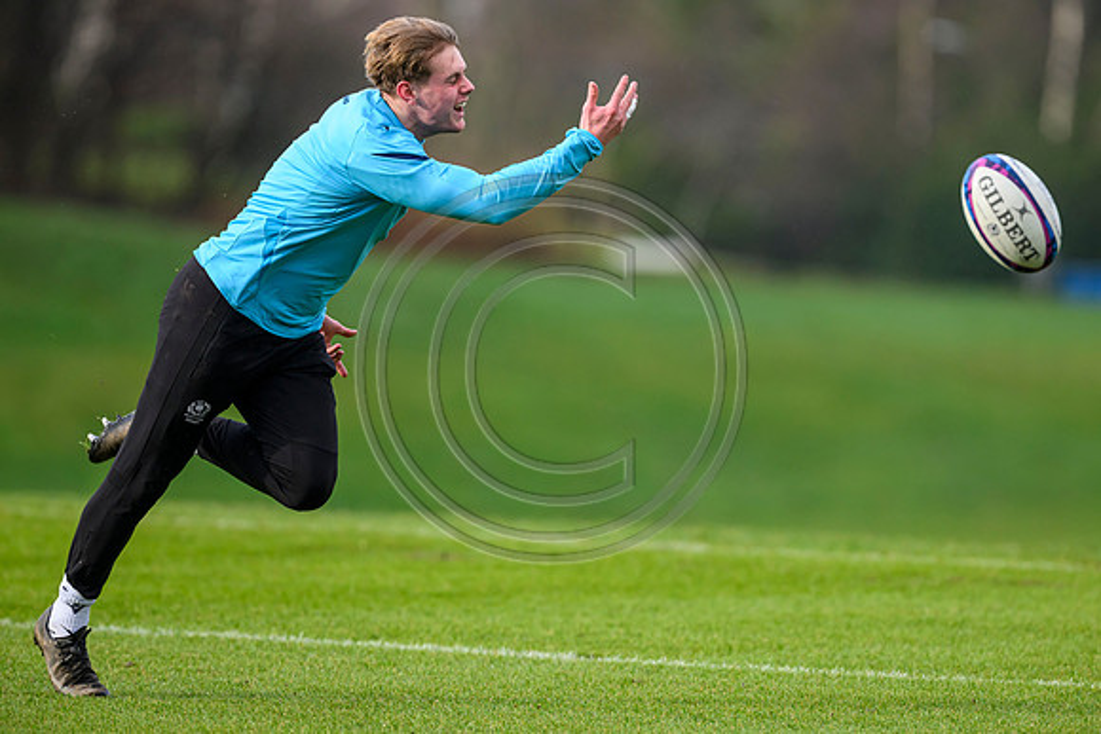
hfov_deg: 5.2
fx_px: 12236
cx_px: 550
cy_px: 367
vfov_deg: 3.4
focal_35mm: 400
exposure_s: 1/2500
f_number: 4
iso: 1250
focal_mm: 400
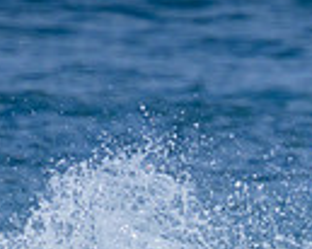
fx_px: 31067
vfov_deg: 0.5
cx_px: 392
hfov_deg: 0.6
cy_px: 390
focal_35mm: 3367
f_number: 11
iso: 720
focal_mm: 800
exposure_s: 1/2000
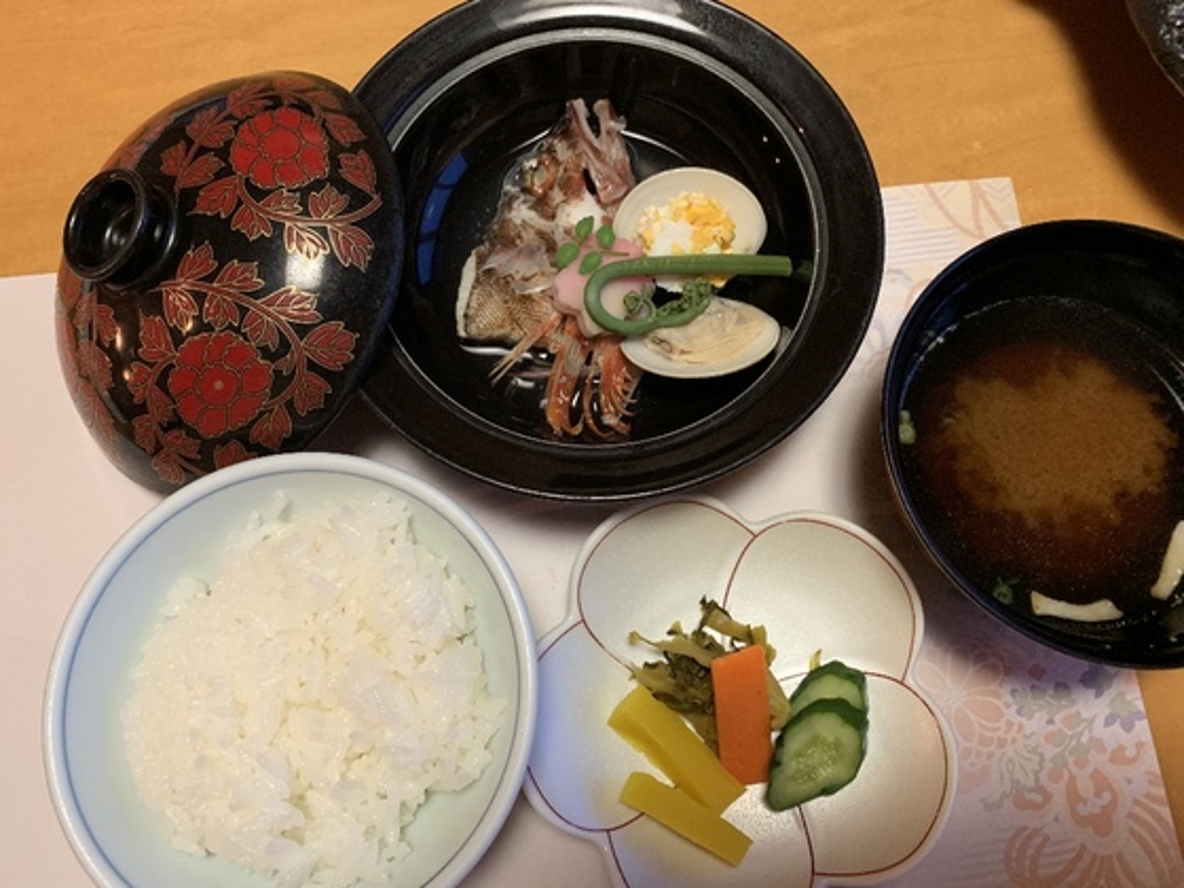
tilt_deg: -75.2
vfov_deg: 53.1
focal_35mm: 26
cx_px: 592
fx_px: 889
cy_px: 444
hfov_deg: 67.3
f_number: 1.8
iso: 320
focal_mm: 4.25
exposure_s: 1/60
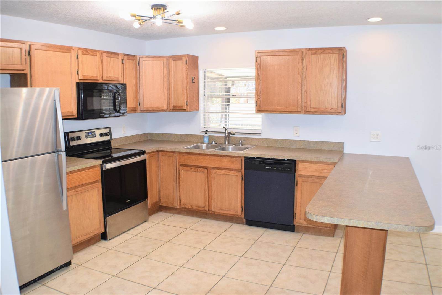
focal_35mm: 38
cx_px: 221
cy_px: 148
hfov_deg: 51.3
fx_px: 460
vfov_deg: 35.5
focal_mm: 25
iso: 800
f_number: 5
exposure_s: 1/100
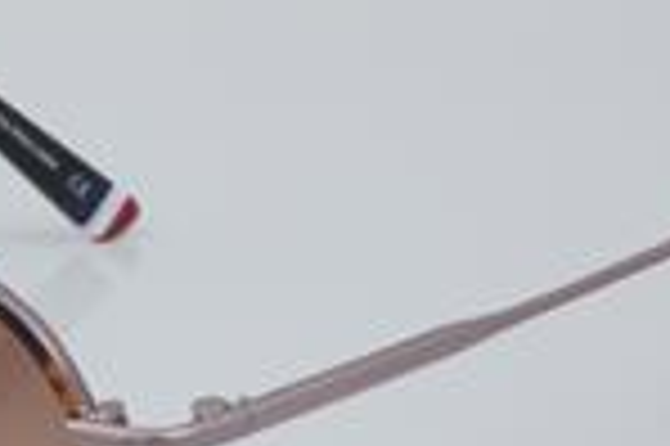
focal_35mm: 202
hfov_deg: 10.1
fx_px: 3755
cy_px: 414
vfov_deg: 6.8
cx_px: -27
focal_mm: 50
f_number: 32
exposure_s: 1/3
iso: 100
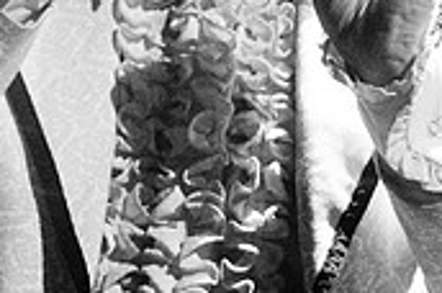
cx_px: 123
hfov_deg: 11.6
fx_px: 2165
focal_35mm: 177
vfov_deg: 7.7
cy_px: -50
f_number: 2.8
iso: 640
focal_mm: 35
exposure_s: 1/250
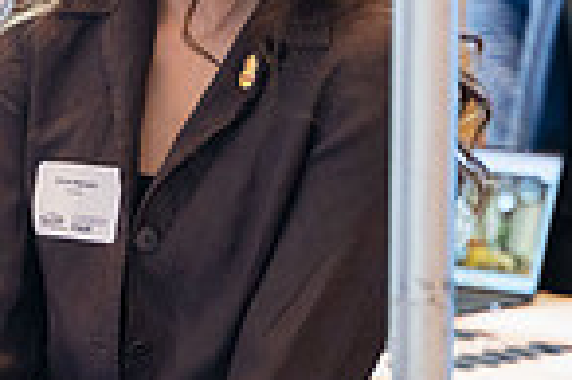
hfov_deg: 7.3
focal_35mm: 274
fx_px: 4349
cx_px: -390
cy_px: 122
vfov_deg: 5.0
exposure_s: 1/100
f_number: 2.8
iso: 2000
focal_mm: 66
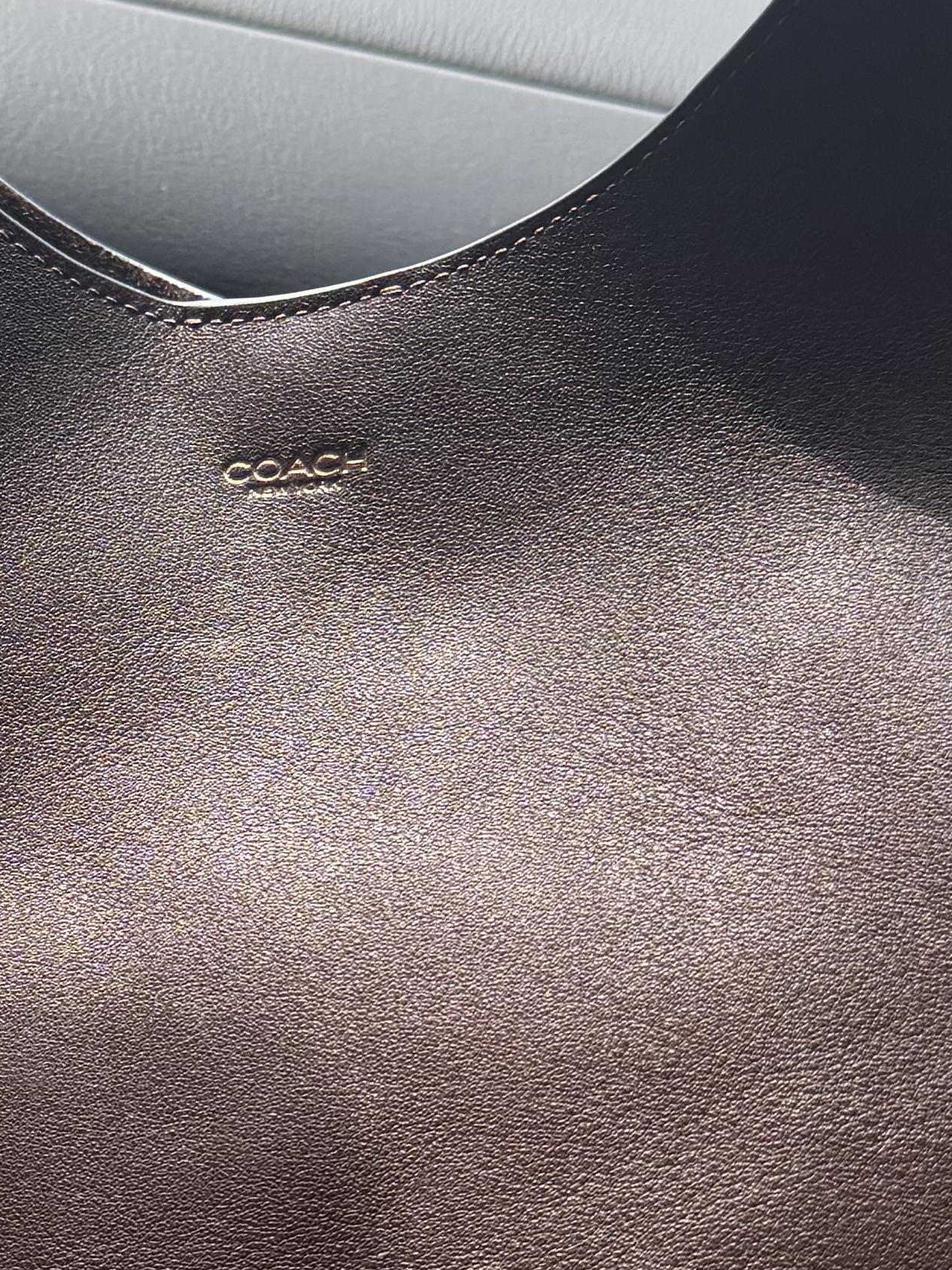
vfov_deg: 23.8
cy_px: 728
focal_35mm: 82
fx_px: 3007
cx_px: 68
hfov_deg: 17.7
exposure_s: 1/524
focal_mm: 6.76
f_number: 1.78
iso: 100
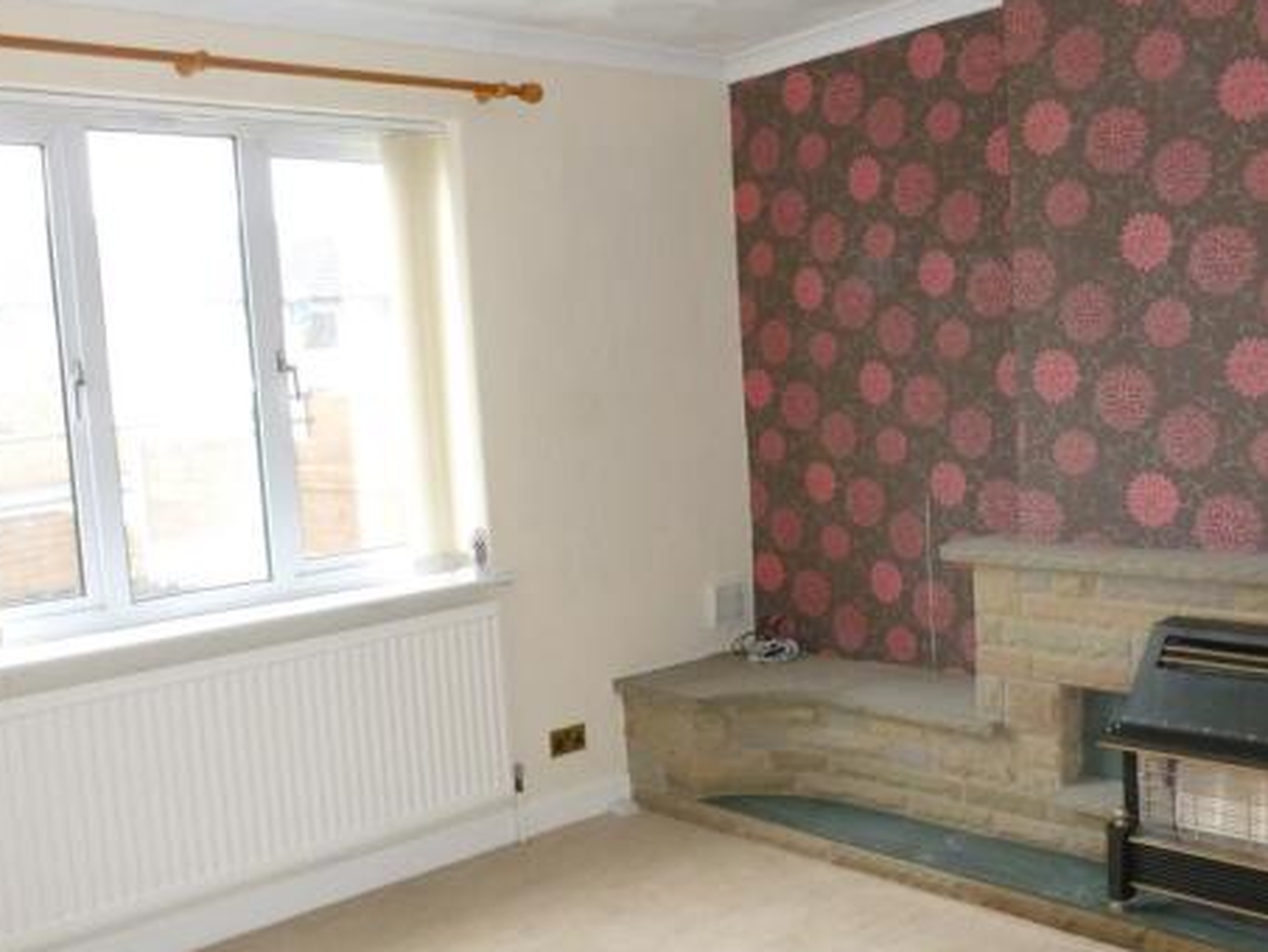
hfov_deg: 51.3
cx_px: 617
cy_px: 511
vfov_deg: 39.7
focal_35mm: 36
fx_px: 1319
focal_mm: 5
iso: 320
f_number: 3.3
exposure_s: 1/60
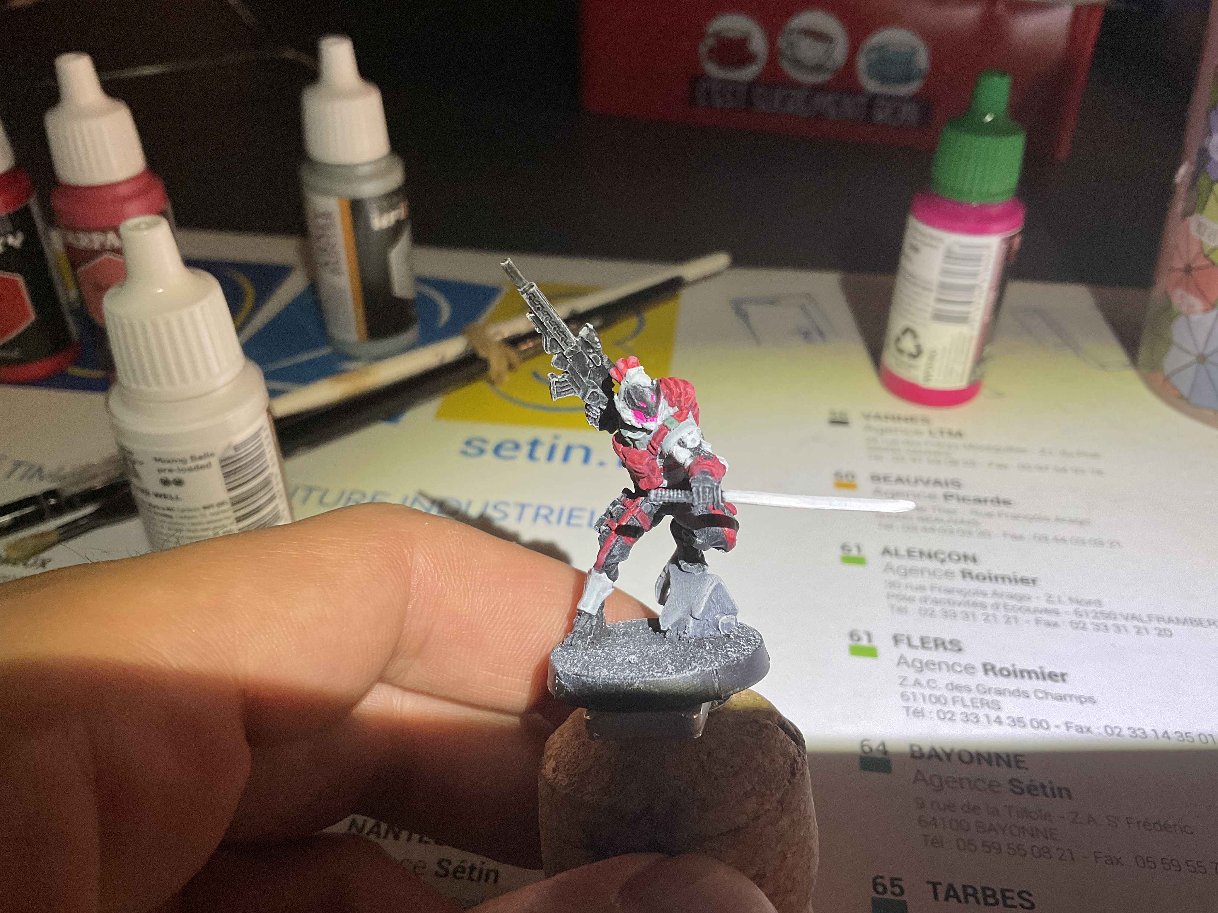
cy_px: 456
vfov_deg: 48.2
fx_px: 1020
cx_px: 609
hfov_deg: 61.7
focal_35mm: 29
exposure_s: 1/60
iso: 100
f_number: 1.8
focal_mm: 3
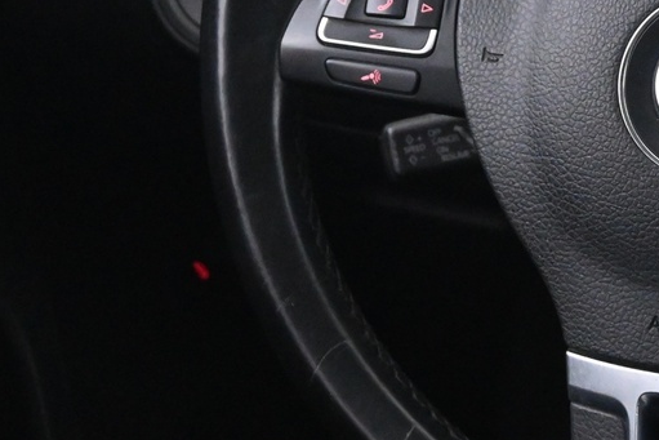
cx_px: 709
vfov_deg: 10.5
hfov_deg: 15.3
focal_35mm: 131
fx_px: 2395
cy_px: 97
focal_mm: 27.5
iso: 5000
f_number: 4.5
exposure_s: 1/40
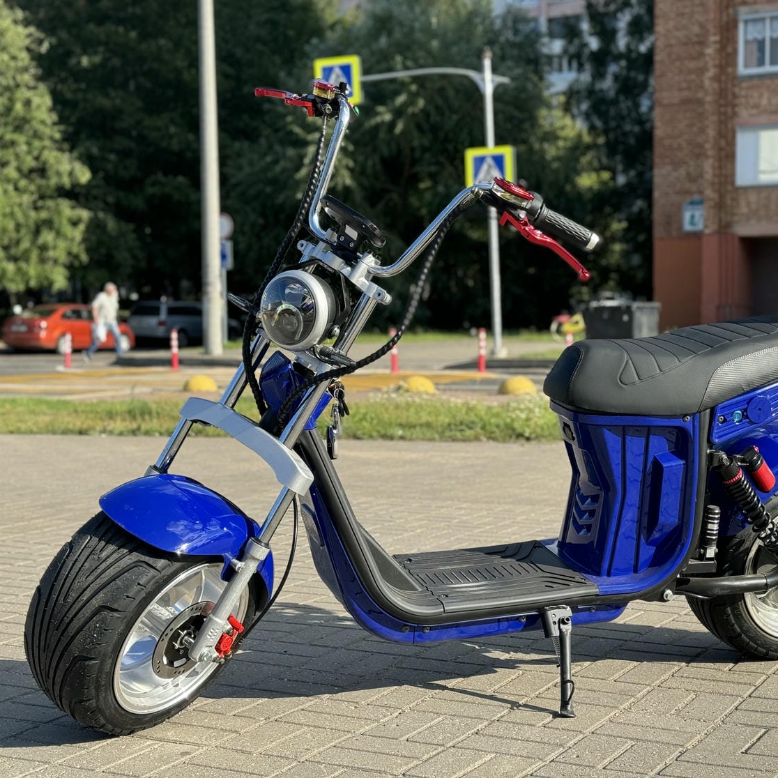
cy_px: 387
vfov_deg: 30.0
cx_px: 438
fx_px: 1449
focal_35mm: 57
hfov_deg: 30.0
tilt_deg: -4.3
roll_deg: +0.7
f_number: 1.78
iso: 64
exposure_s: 1/1923
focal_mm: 6.76
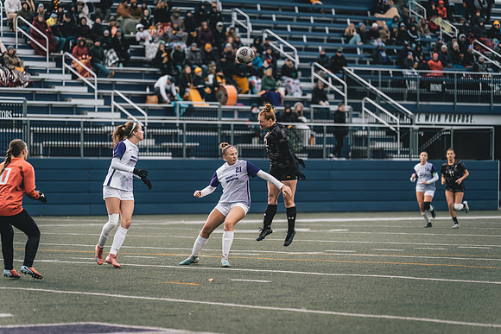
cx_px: 260
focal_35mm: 167
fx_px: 2328
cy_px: 186
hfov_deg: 12.3
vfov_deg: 8.2
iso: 400
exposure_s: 1/1000
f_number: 2.8
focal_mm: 150
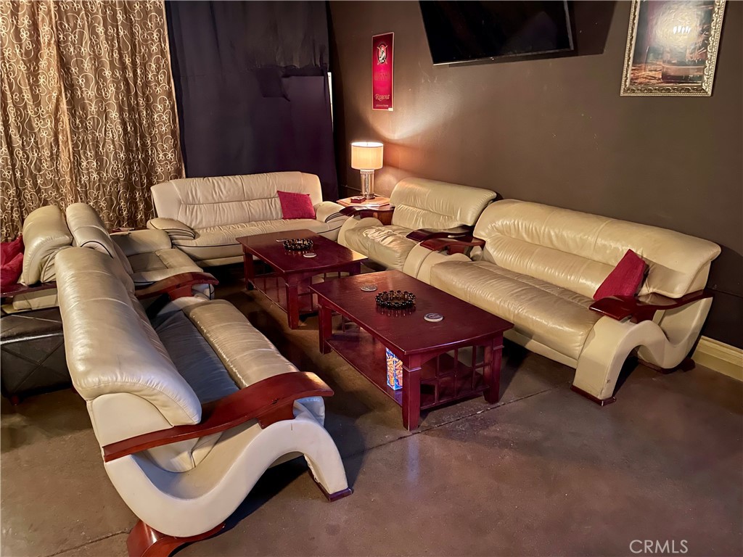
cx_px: 372
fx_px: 558
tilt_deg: -17.9
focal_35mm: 26
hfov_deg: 67.3
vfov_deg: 53.1
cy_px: 278
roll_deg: +0.2
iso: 1250
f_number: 1.6
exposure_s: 1/15
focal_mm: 4.2
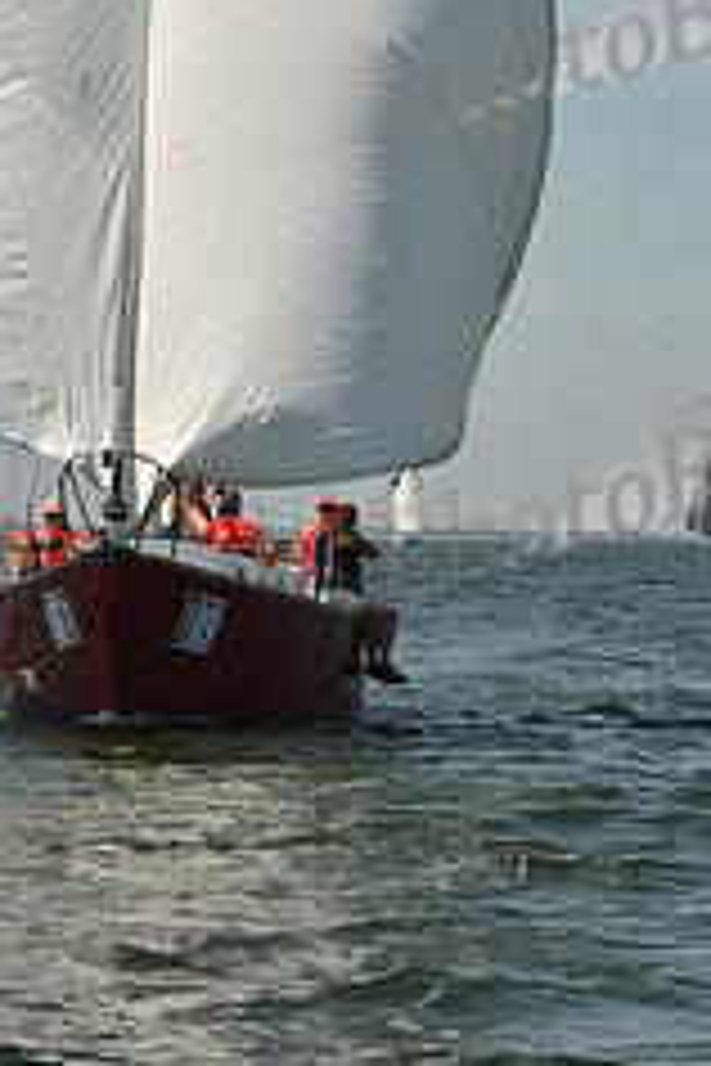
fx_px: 5065
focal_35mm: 171
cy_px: -144
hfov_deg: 8.0
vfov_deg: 11.8
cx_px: 142
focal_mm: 70
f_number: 10
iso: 320
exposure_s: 1/1250
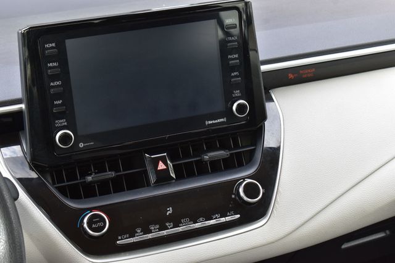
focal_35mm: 82
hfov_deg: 24.6
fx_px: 905
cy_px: 132
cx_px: 198
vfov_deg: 16.5
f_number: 8
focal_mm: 55
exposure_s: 1/60
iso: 400
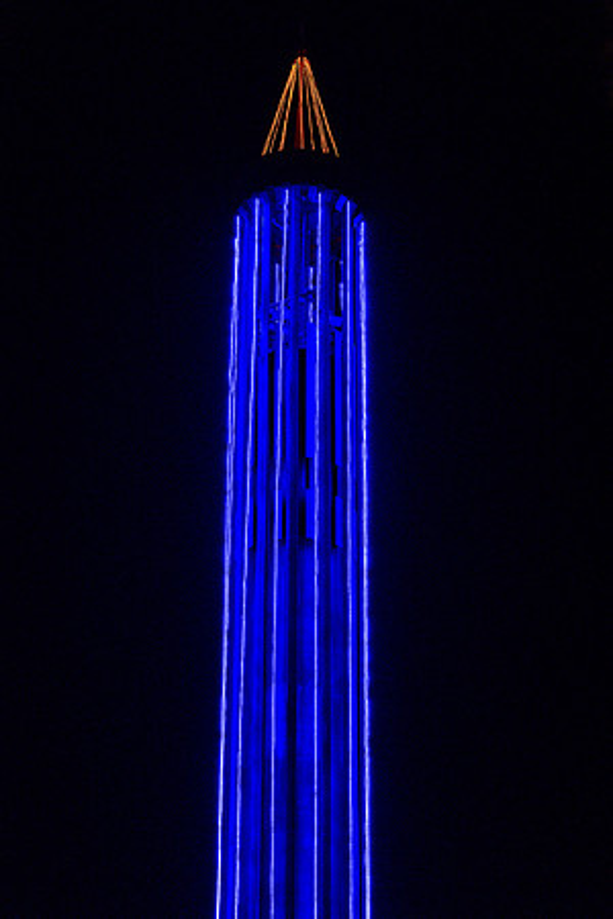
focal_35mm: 85
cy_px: 460
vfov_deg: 23.9
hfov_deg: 16.1
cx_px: 306
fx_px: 2171
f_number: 2.5
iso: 3200
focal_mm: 85
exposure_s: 1/160
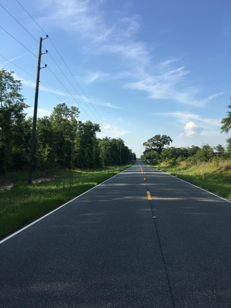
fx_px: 258
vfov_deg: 61.7
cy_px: 154
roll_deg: -2.2
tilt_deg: +3.4
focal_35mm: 29
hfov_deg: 48.2
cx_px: 116
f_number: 2.2
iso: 25
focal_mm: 4.15
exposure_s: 1/801
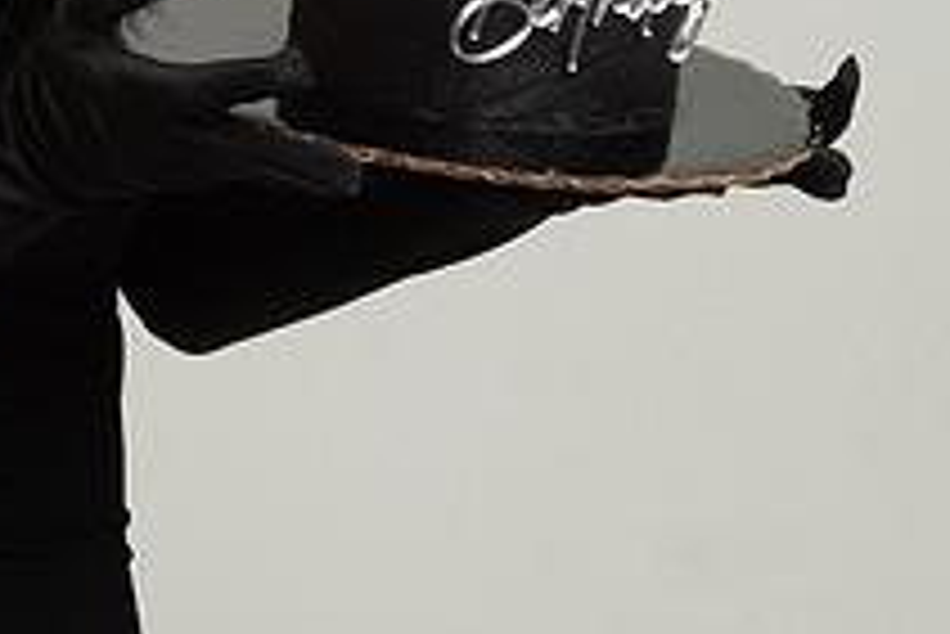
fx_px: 4357
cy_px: -137
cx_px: 23
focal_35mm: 165
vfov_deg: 8.2
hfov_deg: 12.3
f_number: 5.6
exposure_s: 1/320
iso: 3200
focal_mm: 60
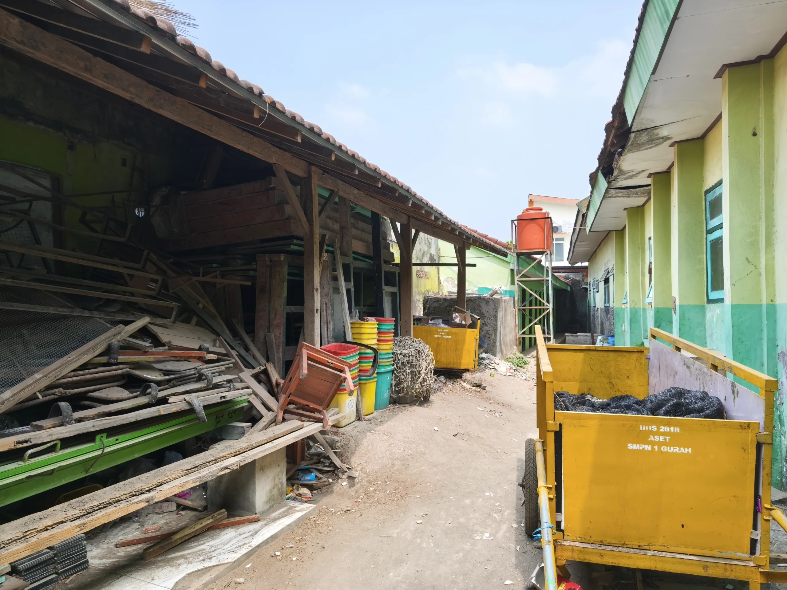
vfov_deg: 58.9
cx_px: 394
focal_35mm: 23
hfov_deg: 73.9
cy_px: 295
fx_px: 523
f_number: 1.7
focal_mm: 5.35
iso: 50
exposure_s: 1/158
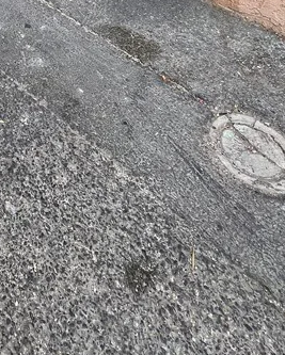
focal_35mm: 39
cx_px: -22
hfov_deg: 33.7
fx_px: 411
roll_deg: -3.0
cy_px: -167
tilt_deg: -14.0
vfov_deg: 29.7
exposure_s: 1/296
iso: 32
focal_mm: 1.57
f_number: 1.8
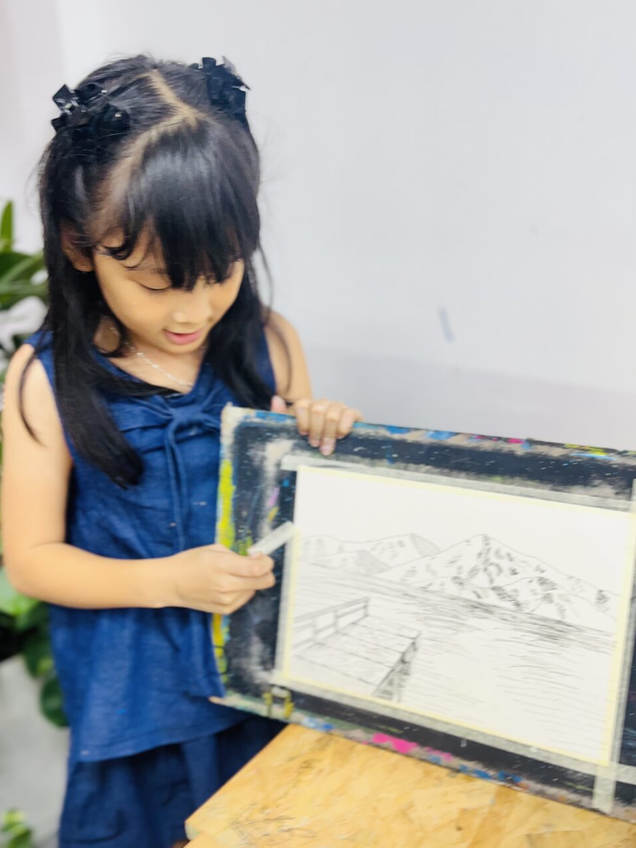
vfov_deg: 65.3
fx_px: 661
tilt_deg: -20.0
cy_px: 427
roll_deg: +3.3
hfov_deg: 51.4
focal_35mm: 27
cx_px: 322
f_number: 1.6
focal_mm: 5.1
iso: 100
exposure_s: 1/100
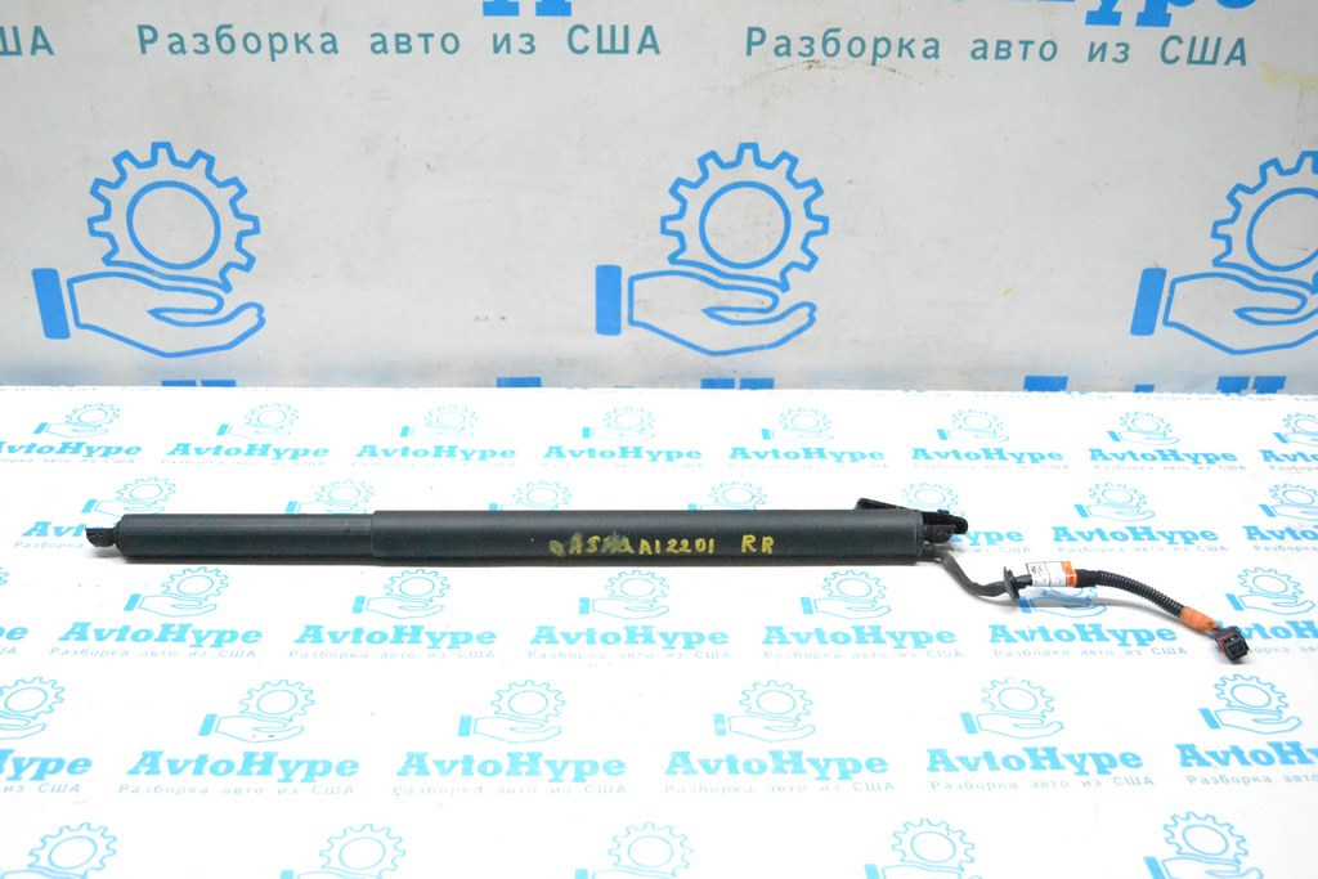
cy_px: 440
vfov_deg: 36.9
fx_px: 1318
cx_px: 659
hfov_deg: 53.1
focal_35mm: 36
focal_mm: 24
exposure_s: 1/800
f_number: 4
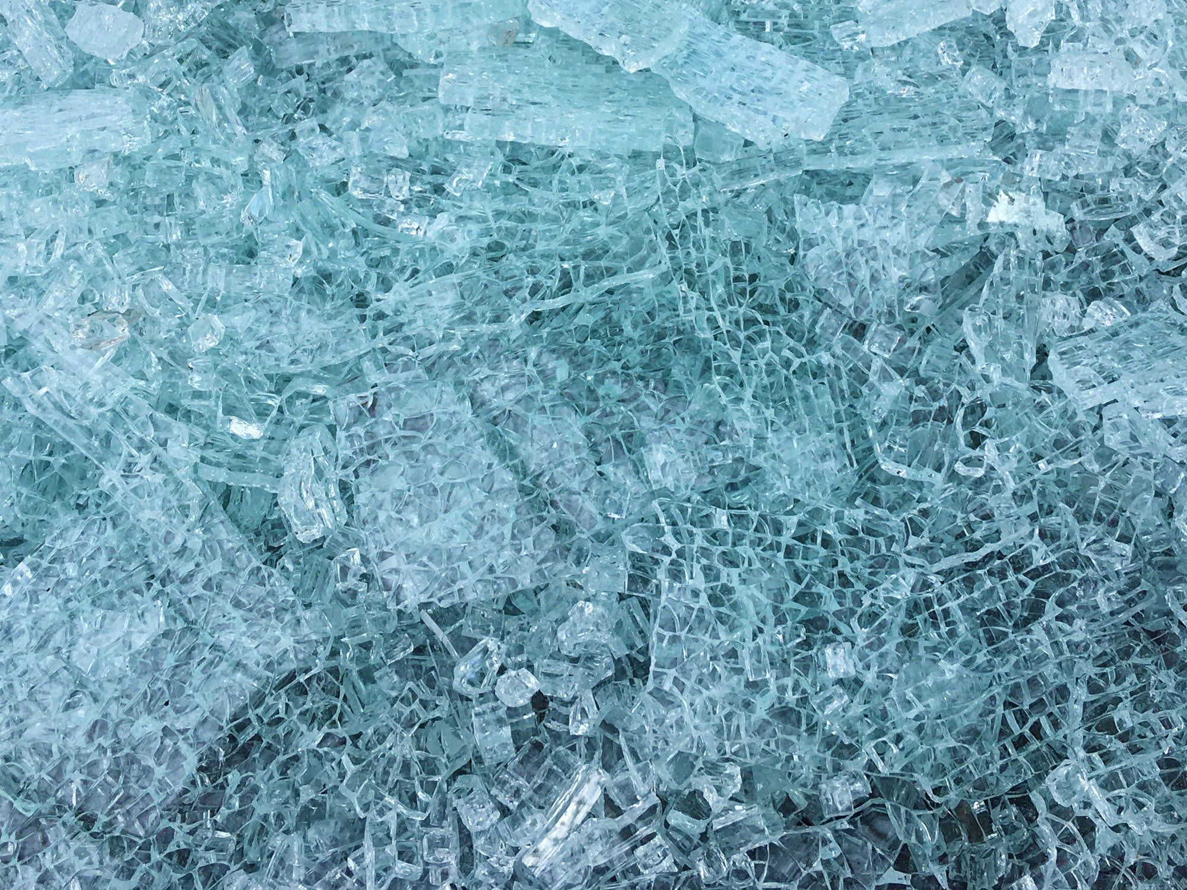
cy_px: 445
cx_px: 594
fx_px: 994
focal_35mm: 29
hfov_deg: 61.7
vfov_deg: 48.2
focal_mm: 4.2
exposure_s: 1/493
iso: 25
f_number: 2.2
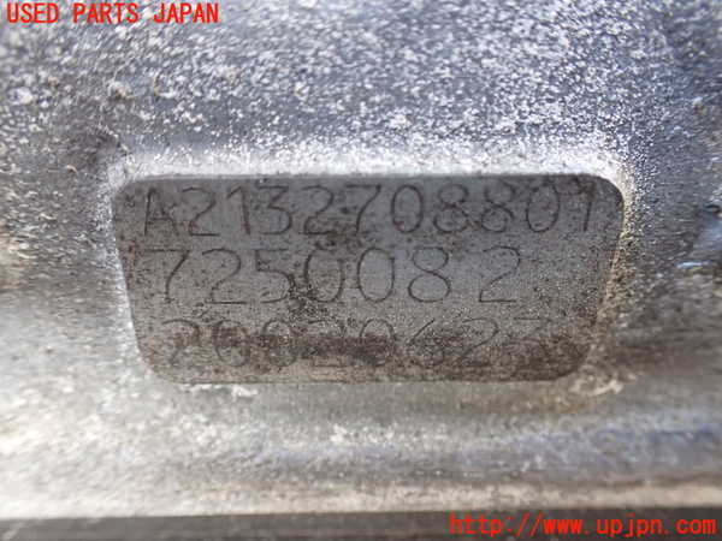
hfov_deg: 60.0
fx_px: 626
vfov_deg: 46.8
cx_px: 361
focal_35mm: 30
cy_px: 270
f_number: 2.3
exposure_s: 1/100
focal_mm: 5.4
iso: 800
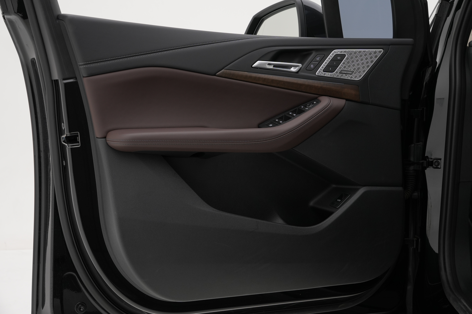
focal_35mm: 53
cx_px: 236
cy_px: 157
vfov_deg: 25.6
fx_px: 692
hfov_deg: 37.7
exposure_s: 1/50
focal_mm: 35.2
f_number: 7.1
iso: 250
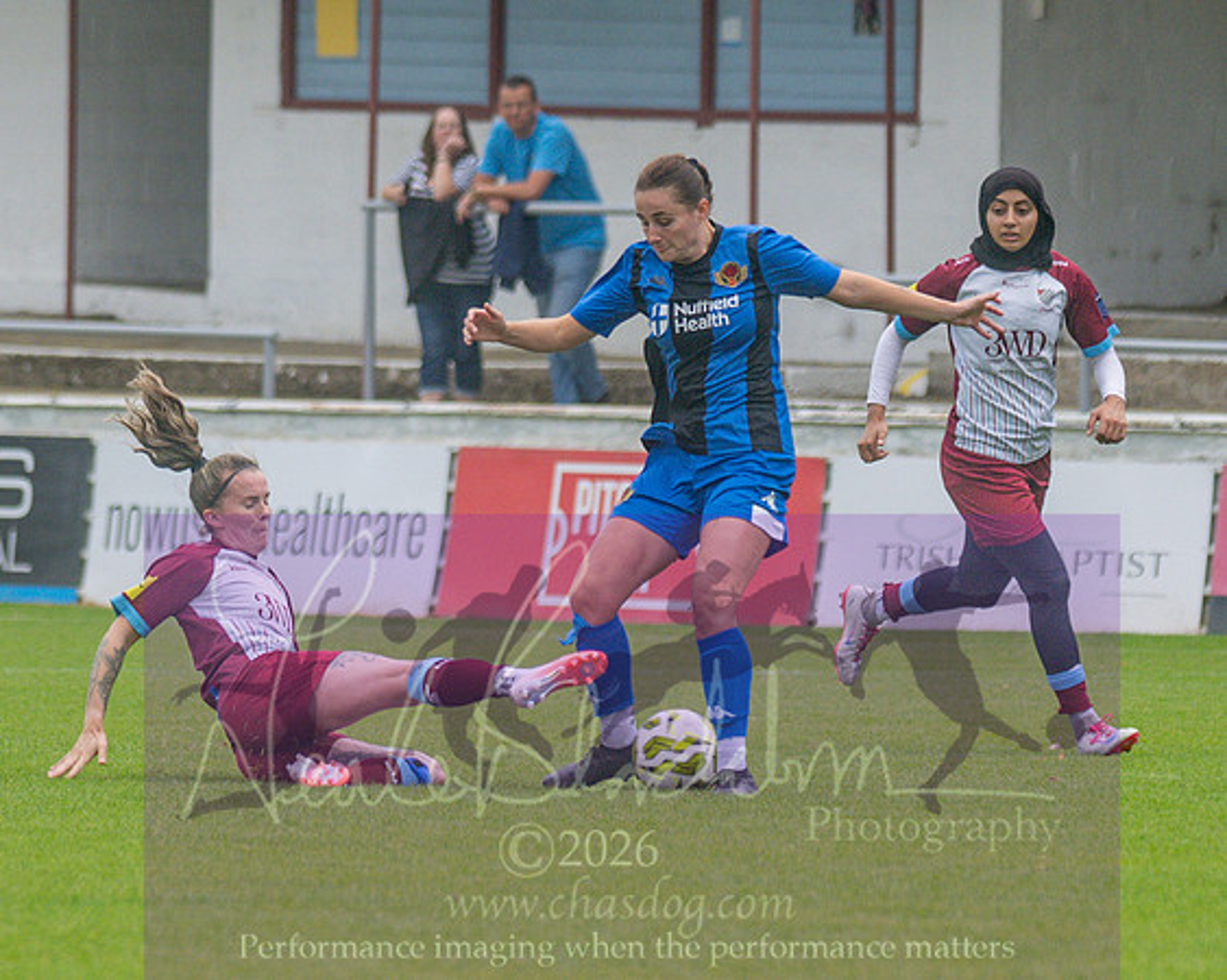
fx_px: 22012
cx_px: 241
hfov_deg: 3.2
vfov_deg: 2.6
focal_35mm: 606
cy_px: 502
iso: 320
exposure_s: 1/1000
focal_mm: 180
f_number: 4
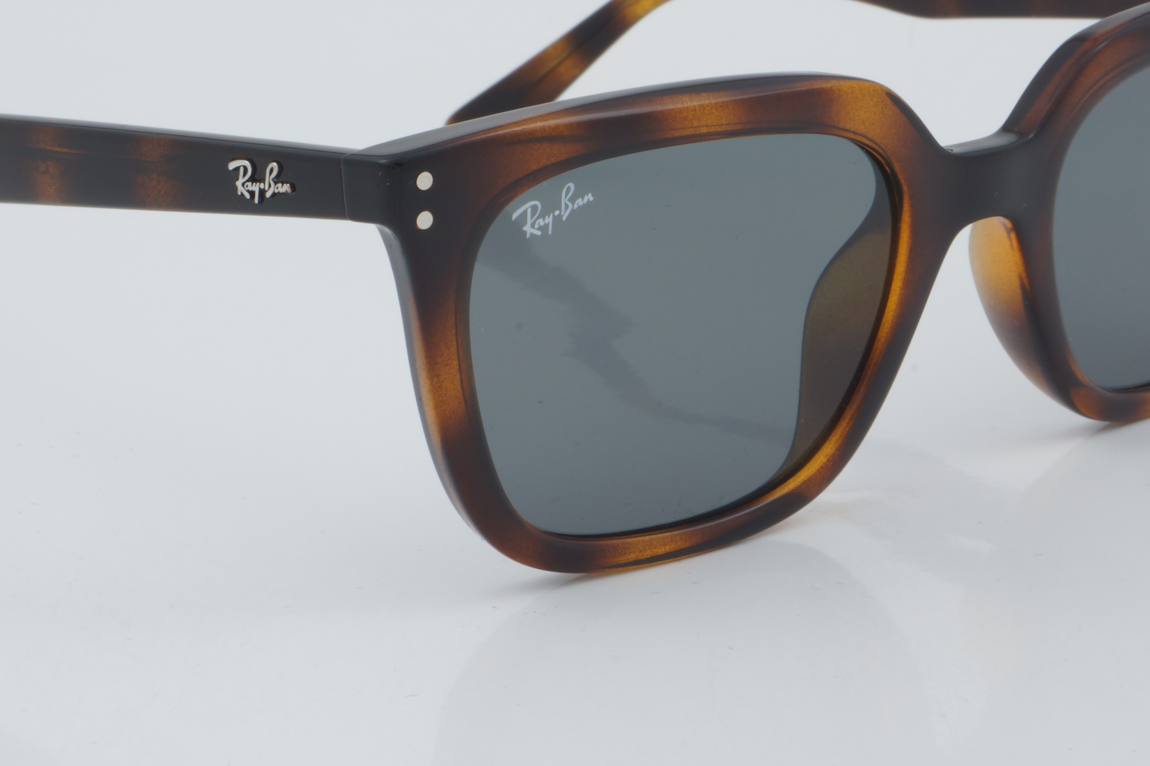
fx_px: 3482
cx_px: 572
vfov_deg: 12.6
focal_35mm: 109
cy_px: 283
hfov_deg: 18.8
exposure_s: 1/4
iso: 100
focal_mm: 50
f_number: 29
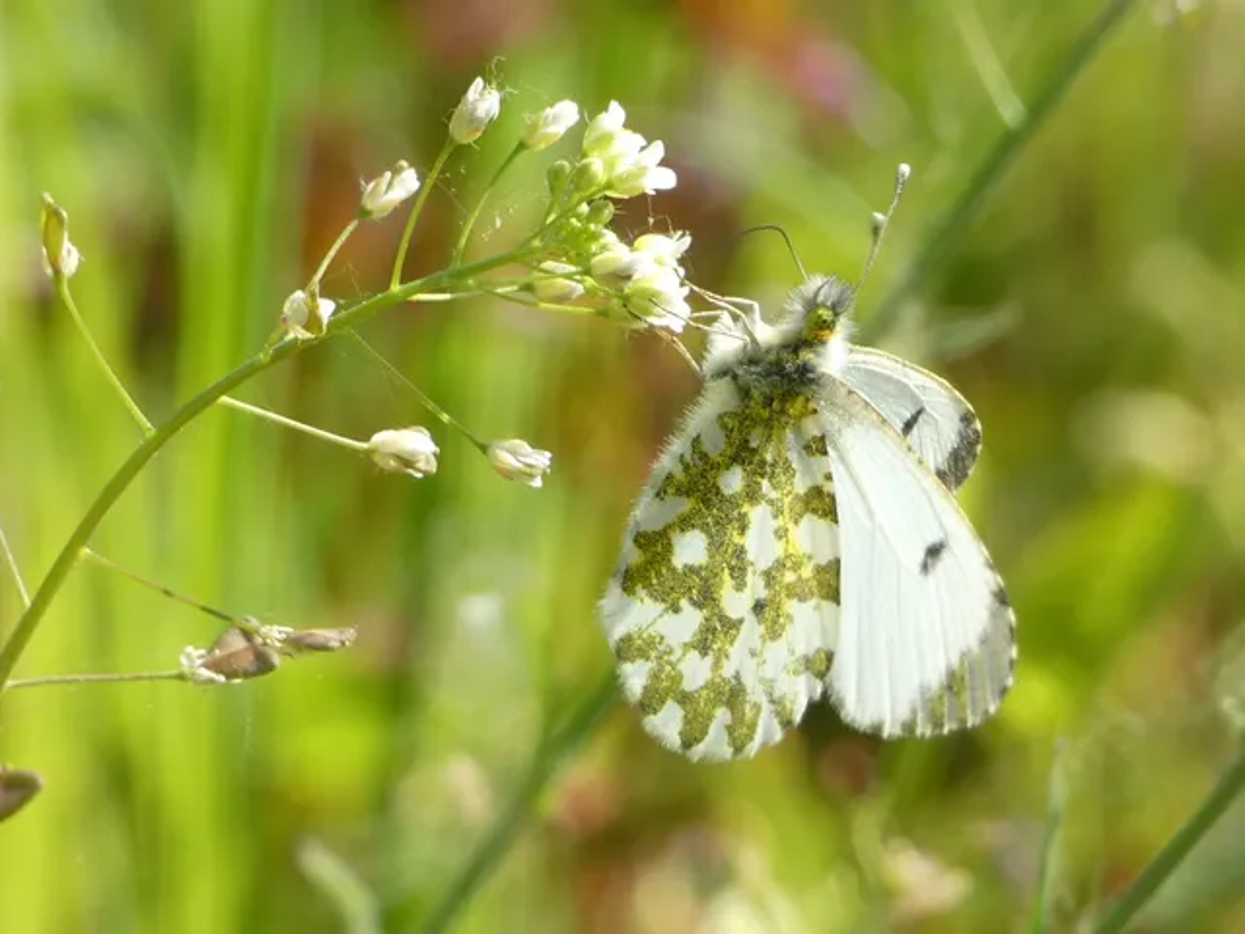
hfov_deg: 5.7
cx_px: 622
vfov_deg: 4.2
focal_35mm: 350
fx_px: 12588
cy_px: 467
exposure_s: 1/80
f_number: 5.6
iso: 100
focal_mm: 62.7
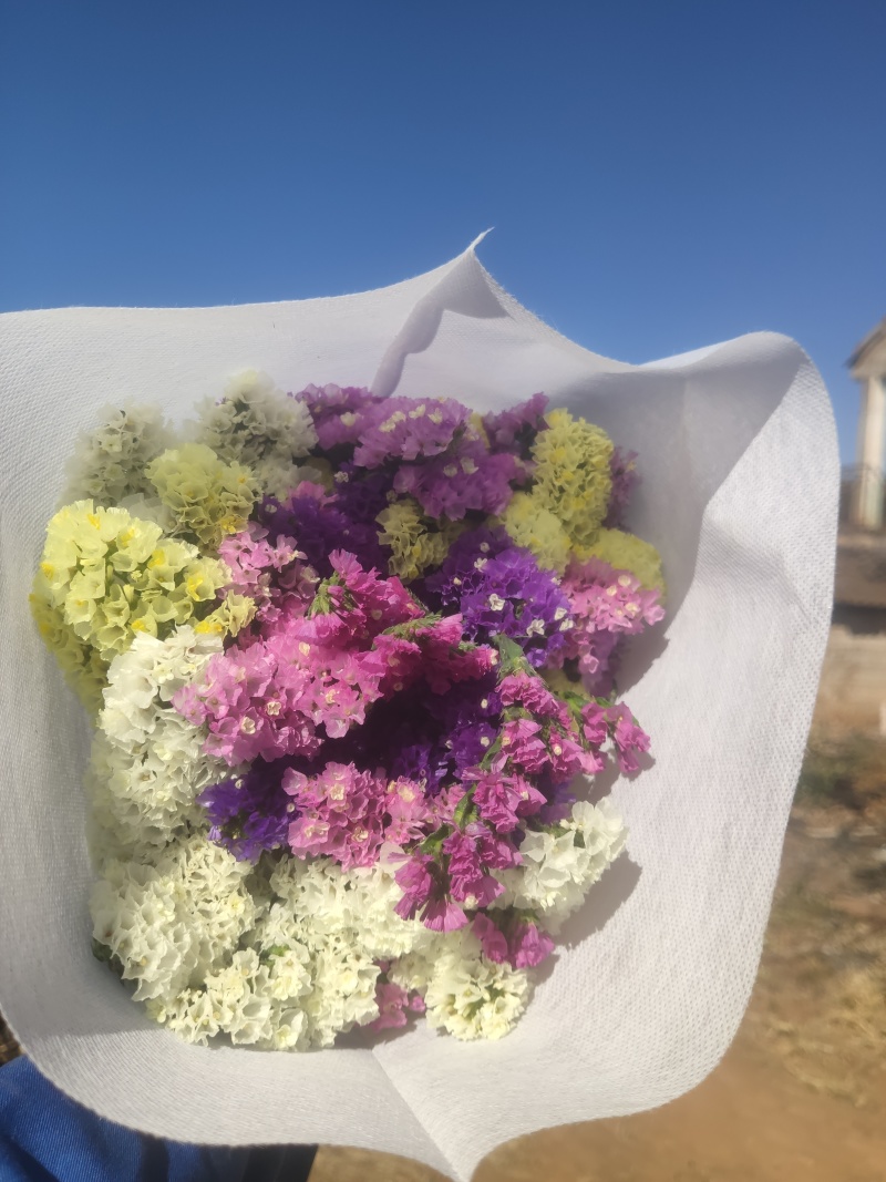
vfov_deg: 67.3
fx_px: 887
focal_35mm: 26
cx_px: 443
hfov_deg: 53.1
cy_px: 591
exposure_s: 1/2205
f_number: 1.75
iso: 112
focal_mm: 4.75
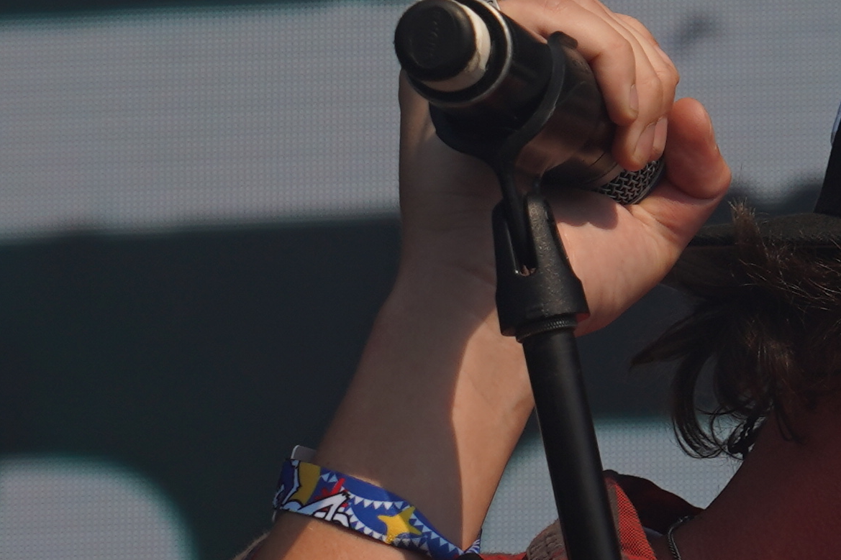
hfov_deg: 3.8
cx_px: 883
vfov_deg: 2.6
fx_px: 12589
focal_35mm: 539
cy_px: 320
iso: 100
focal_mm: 105
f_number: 8
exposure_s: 1/640
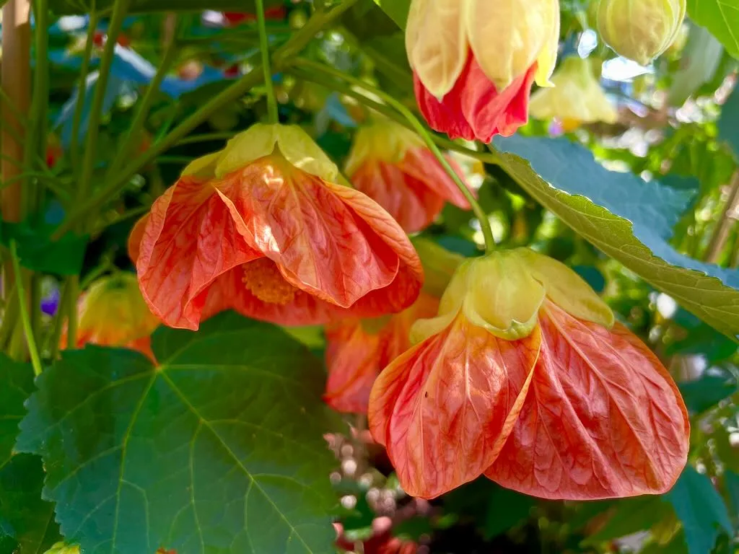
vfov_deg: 53.1
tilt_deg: -12.1
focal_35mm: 26
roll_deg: -3.1
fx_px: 555
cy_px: 277
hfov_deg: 67.3
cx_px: 370
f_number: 1.6
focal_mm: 4.2
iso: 32
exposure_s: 1/121
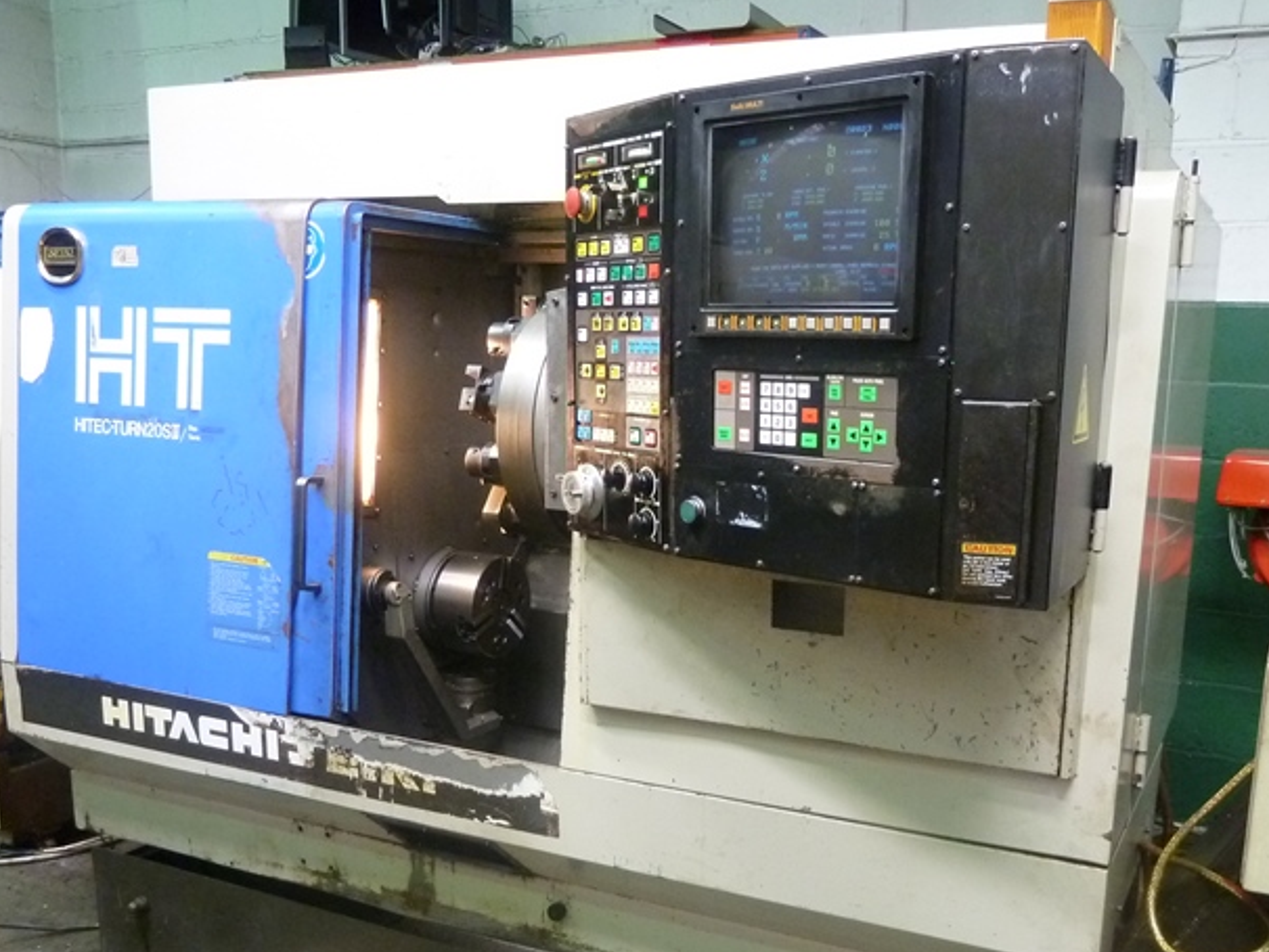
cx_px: 748
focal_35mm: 33
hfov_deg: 55.0
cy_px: 624
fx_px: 1210
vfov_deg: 42.5
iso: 400
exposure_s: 1/15
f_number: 3.3
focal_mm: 4.1
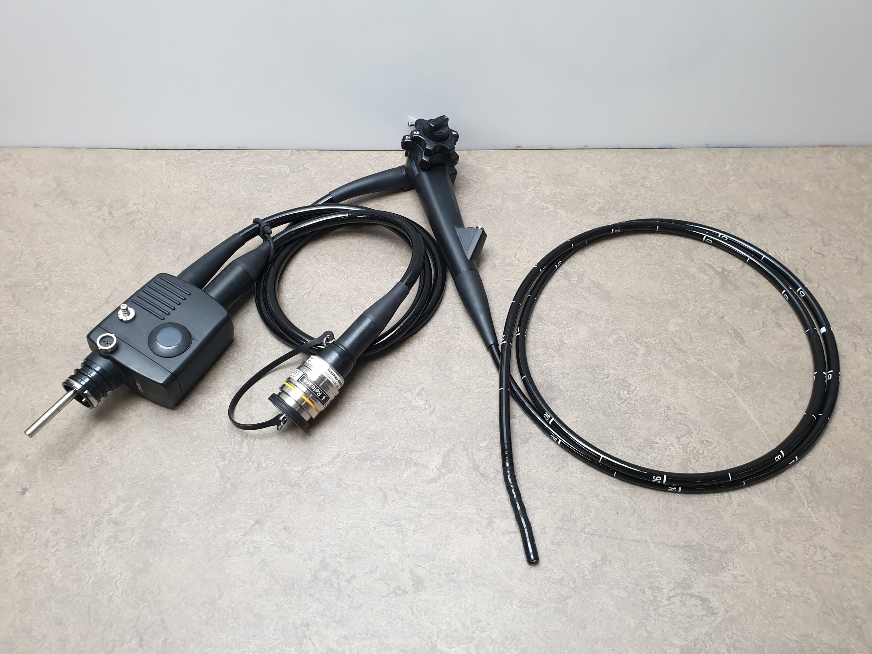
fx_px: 655
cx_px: 436
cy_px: 327
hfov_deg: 67.3
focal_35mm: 26
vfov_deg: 53.1
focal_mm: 4.3
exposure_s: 1/50
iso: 100
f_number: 2.4
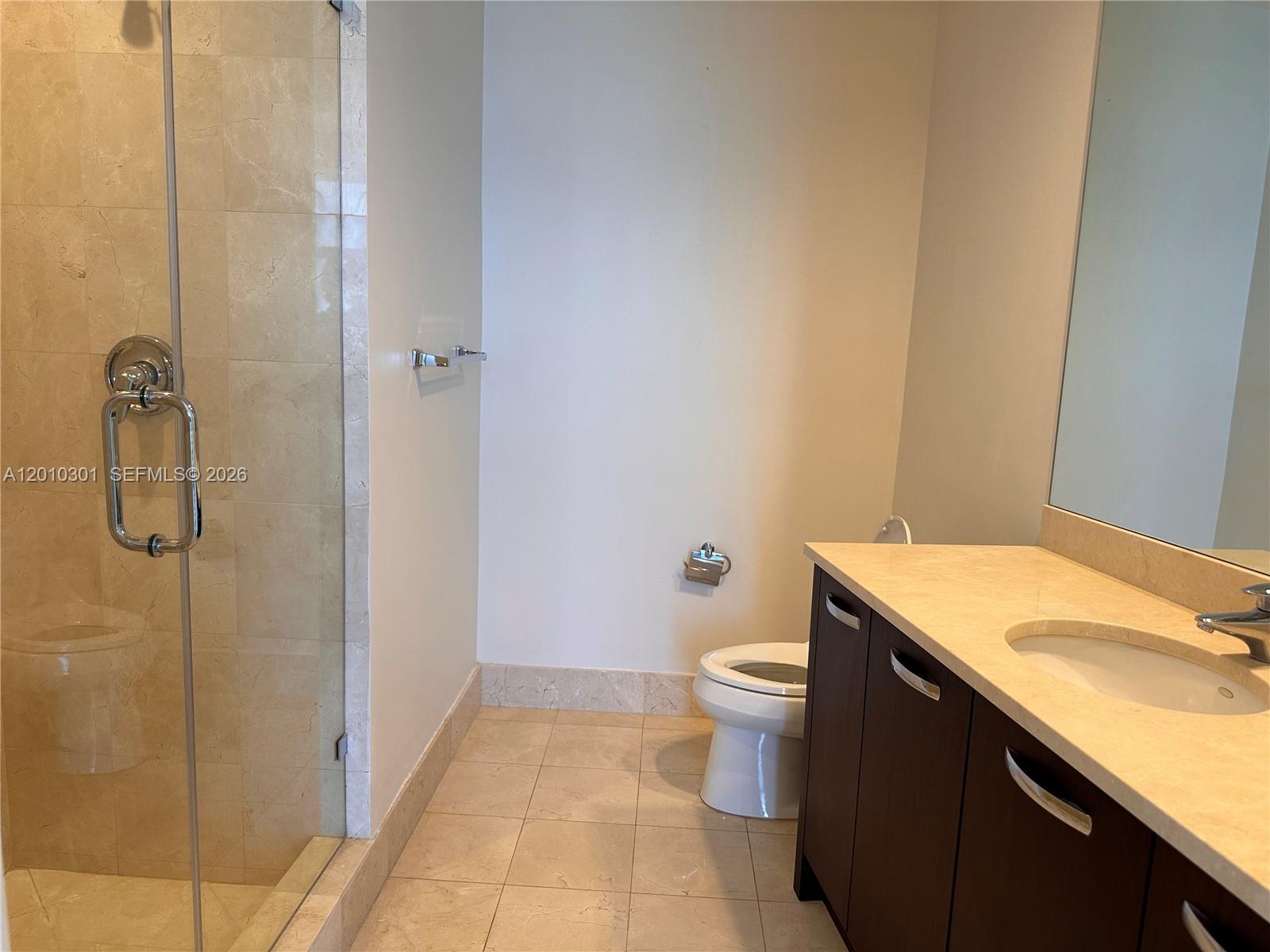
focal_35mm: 24
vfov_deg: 56.8
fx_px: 881
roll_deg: -2.3
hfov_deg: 71.6
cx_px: 635
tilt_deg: -9.0
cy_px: 476
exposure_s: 1/120
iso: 125
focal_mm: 6.86
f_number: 1.78
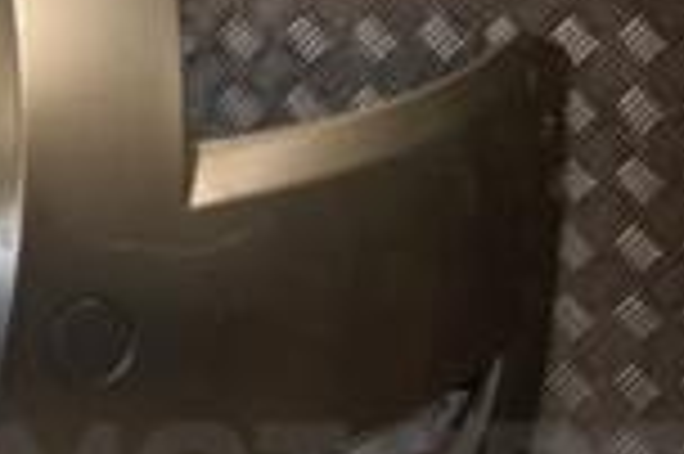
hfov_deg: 12.2
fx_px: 2923
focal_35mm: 154
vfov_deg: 8.8
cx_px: -558
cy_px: -108
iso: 800
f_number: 8
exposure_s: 1/200
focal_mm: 26
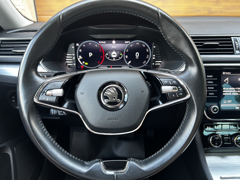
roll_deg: +0.0
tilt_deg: -24.7
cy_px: 90
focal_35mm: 26
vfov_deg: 53.1
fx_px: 180
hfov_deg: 67.3
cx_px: 120
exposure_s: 1/56
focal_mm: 5.7
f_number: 1.5
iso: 125
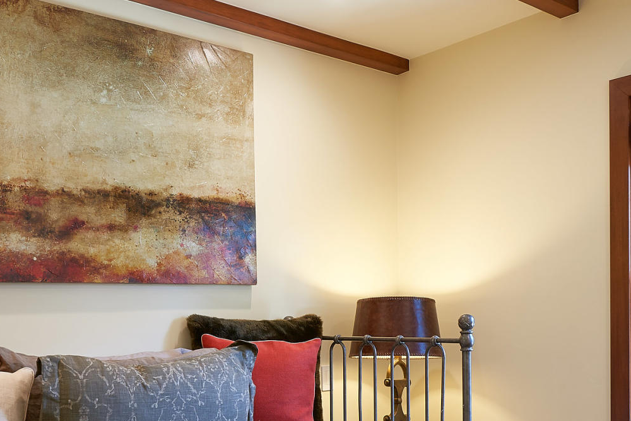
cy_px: 339
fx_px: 736
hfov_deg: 46.3
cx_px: 286
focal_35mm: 42
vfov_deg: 31.1
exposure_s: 2
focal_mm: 14
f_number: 11
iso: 64
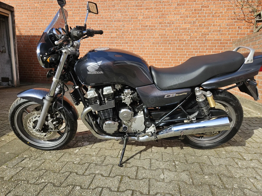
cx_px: 131
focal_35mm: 23
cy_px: 98
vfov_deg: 58.9
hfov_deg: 73.9
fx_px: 174
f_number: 1.8
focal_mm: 5.4
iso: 25
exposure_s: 1/740
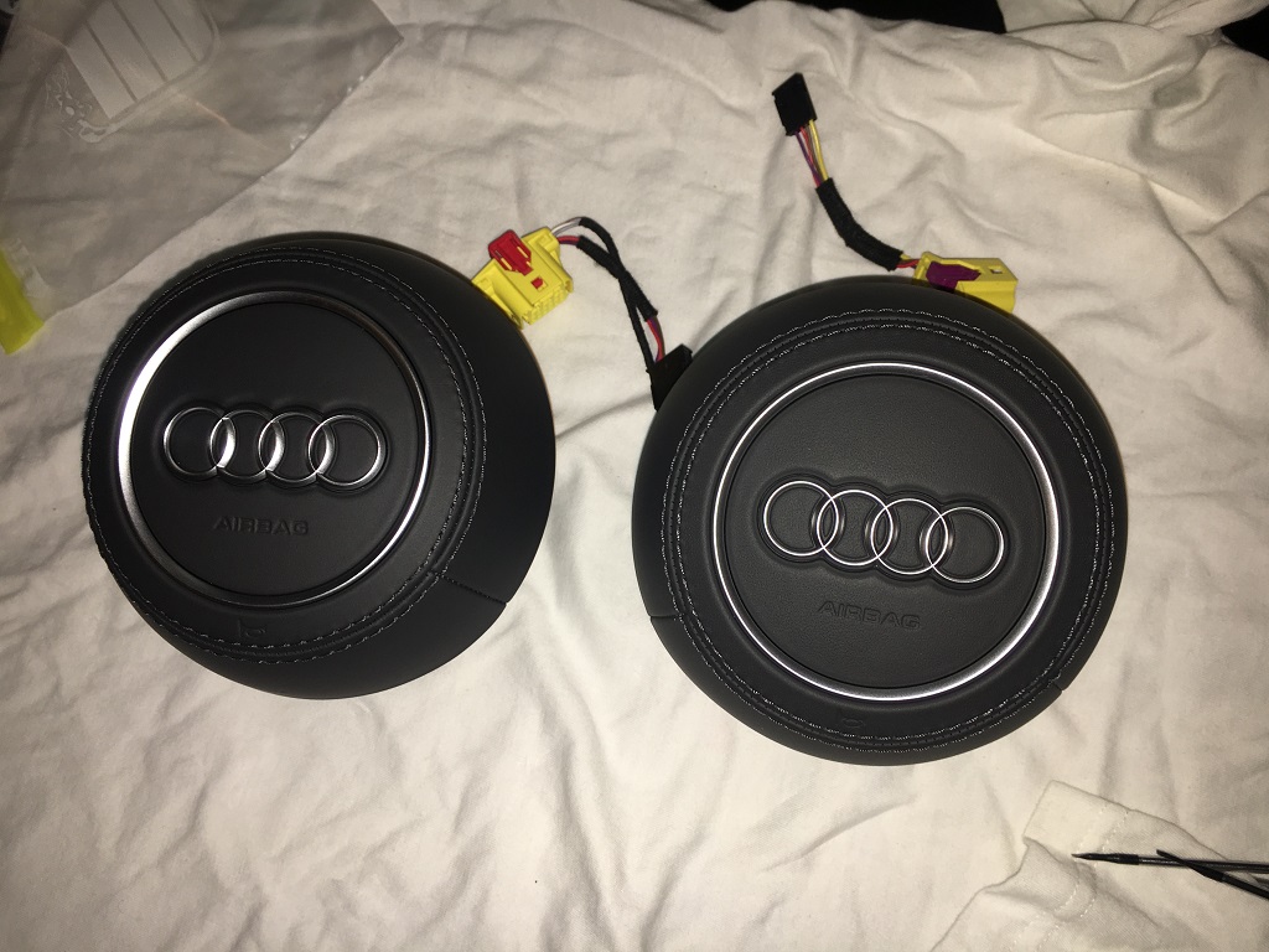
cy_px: 476
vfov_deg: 48.2
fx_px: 1063
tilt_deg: -72.9
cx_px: 634
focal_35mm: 29
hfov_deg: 61.7
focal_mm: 4.15
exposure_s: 1/23
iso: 25
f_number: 2.2
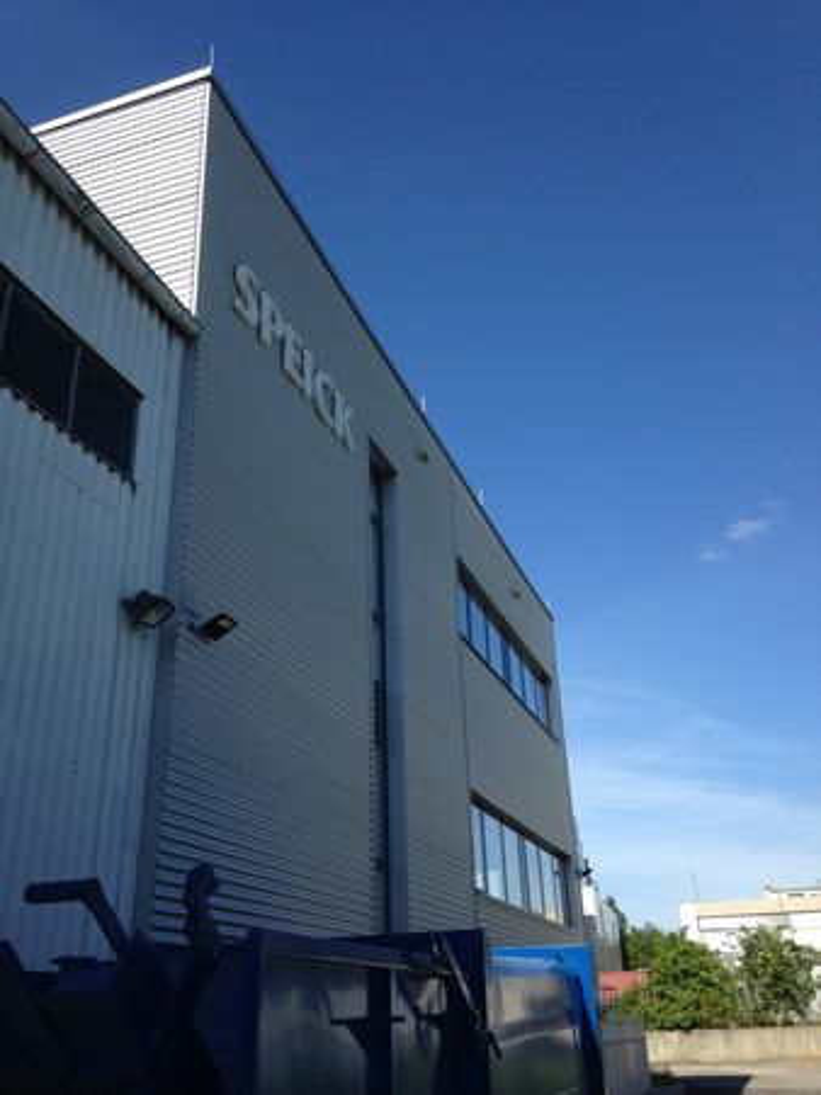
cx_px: 410
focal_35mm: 33
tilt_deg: +23.9
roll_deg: +0.1
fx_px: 1044
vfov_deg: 55.4
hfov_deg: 42.9
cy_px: 548
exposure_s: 1/1153
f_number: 2.4
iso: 50
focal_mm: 4.12
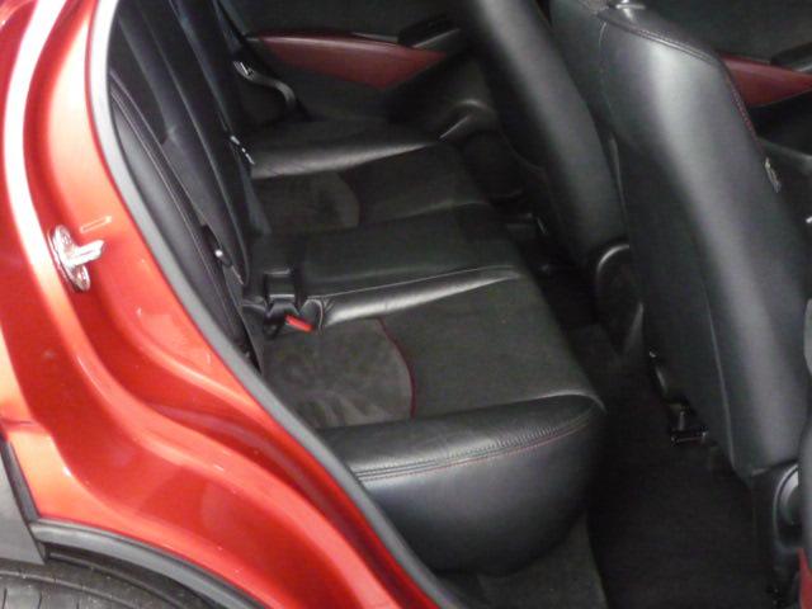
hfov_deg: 38.9
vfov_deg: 29.7
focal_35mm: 49
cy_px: 304
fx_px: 1149
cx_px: 406
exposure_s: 1/20
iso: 800
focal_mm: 5.5
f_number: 2.8
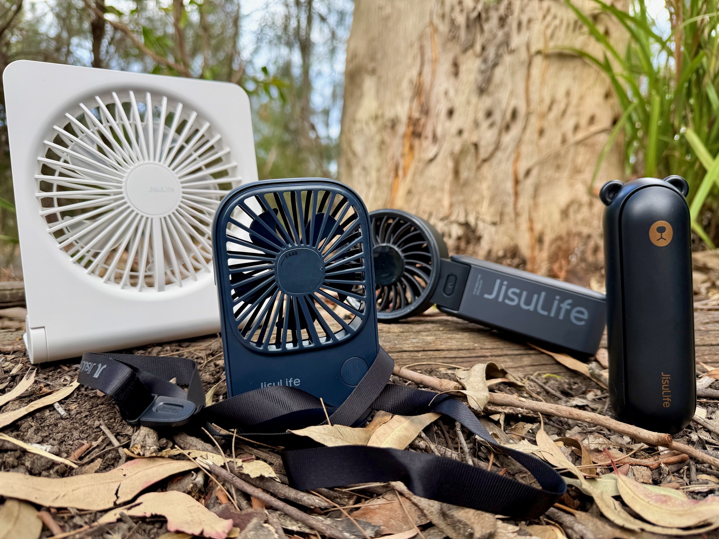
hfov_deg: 71.6
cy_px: 270
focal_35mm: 24
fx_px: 498
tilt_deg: -9.0
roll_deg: -1.1
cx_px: 360
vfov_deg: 56.8
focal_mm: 6.76
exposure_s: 1/344
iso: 80
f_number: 1.78
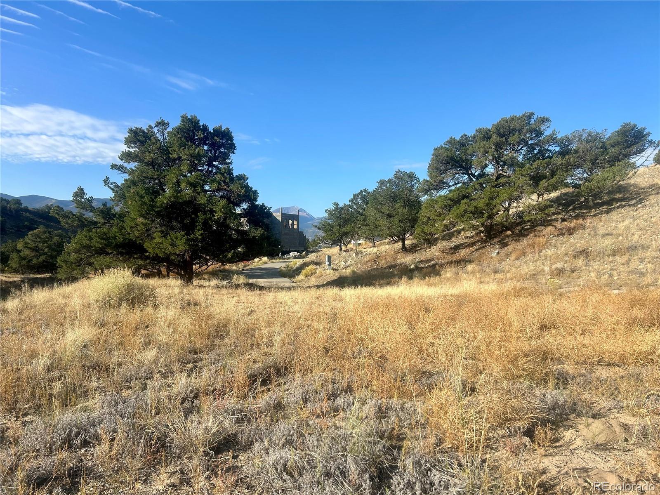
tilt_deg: -0.8
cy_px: 248
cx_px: 330
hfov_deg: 67.3
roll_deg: -0.4
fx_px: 496
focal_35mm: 26
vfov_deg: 53.1
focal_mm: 5.7
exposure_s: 1/2841
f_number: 1.5
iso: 50
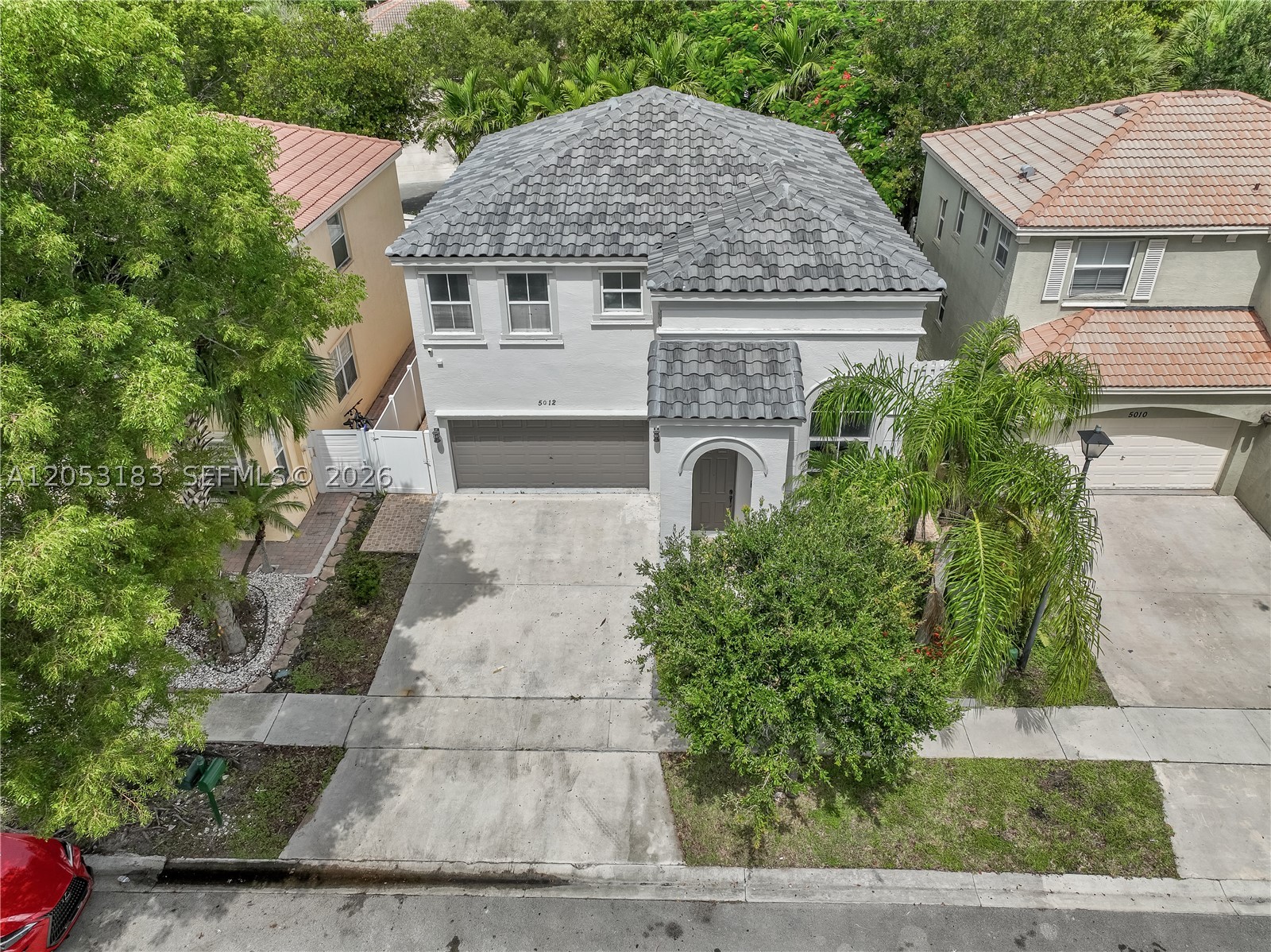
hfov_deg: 71.6
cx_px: 636
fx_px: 881
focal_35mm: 24
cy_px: 476
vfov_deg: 56.8
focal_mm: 12.29
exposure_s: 1/2000
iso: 120
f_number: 2.8
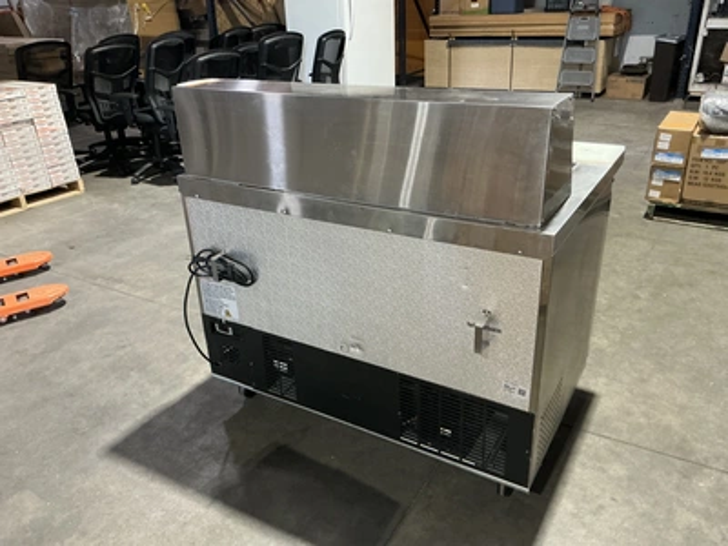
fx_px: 589
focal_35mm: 28
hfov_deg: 63.4
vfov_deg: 49.7
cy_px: 273
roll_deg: +2.0
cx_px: 364
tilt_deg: -25.8
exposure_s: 1/45
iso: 320
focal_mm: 3
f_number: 1.8
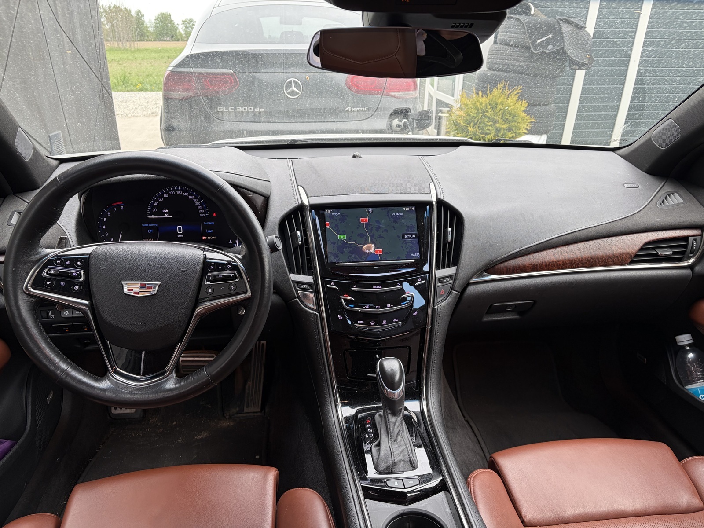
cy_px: 264
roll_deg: +1.1
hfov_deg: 67.3
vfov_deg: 53.1
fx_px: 529
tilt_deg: -20.2
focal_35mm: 26
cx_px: 352
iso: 32
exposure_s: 1/122
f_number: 1.6
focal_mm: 5.96
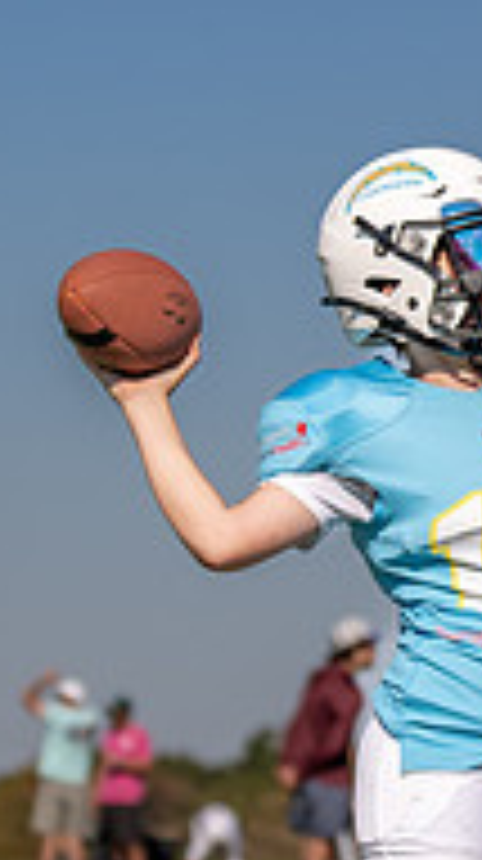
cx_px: 348
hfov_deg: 4.7
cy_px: 548
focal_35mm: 260
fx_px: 5926
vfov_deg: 8.3
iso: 100
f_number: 2.8
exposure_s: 1/4000
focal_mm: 70
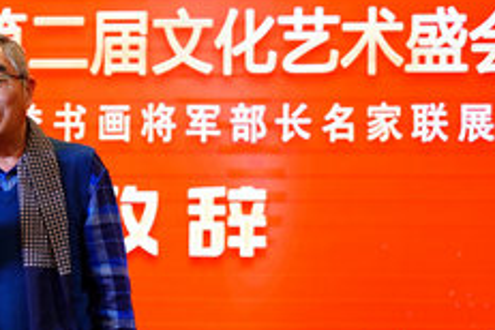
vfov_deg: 10.2
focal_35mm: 135
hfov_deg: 15.0
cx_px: 19
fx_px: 1857
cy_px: 186
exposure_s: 1/200
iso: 500
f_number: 2.8
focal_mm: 62.5
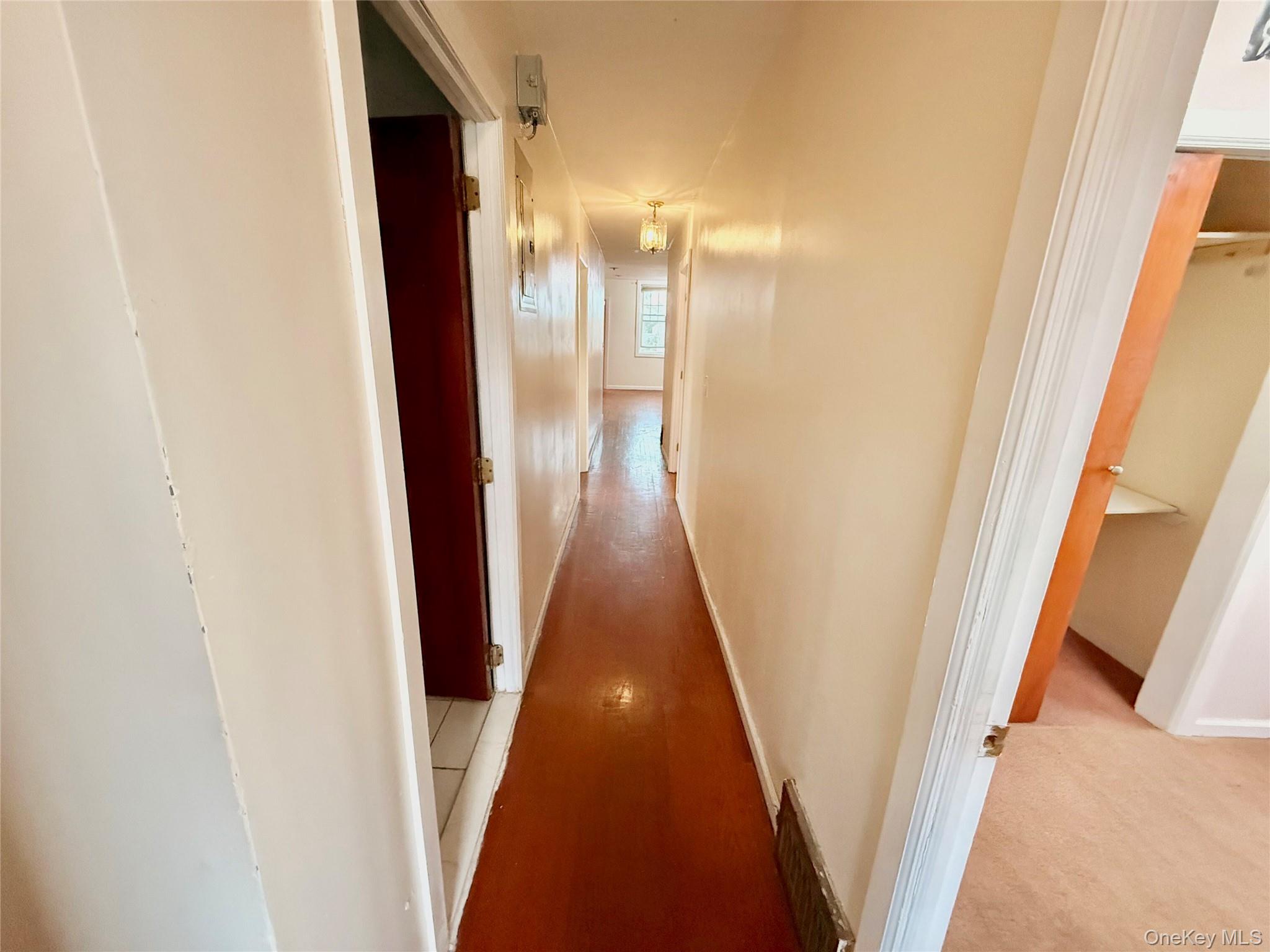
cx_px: 635
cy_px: 476
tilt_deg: -15.6
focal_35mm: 14
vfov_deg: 85.7
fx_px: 514
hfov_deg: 102.1
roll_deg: -2.2
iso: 1000
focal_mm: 2.22
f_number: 2.2
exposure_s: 1/40
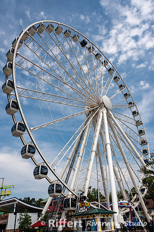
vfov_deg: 65.5
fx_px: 180
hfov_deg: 46.4
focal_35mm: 28
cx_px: 77
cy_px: 116
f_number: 7.1
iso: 100
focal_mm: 28
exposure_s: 1/640
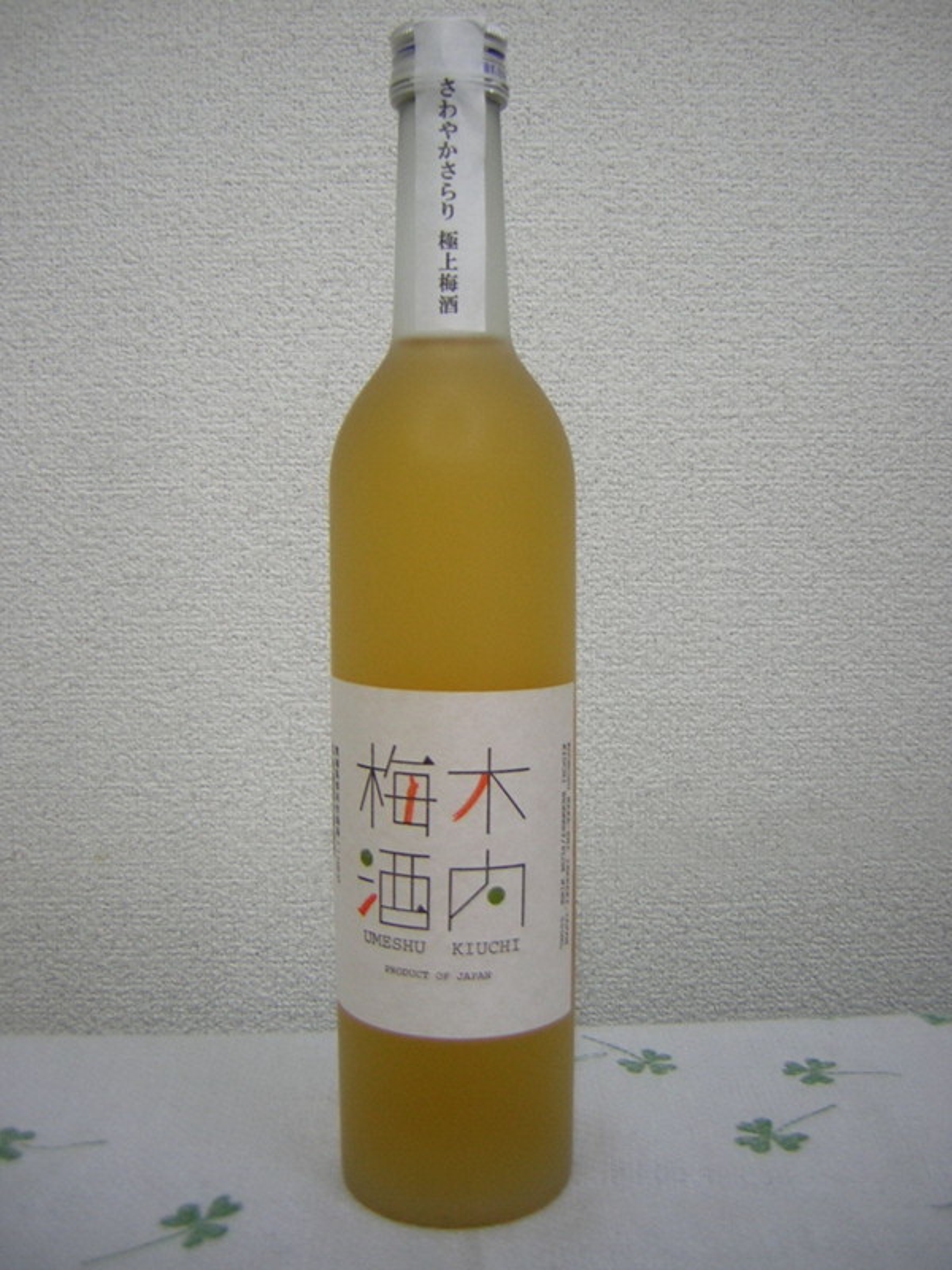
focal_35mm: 36
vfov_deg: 51.4
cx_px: 476
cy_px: 635
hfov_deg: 39.7
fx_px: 1320
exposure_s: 1/11.6
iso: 50
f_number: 2.6
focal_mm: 4.7
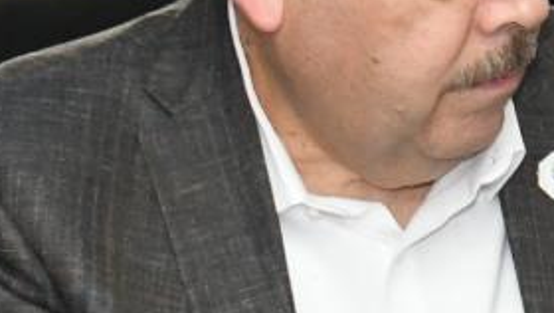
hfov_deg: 5.8
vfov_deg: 3.3
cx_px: 987
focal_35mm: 363
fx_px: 5336
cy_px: -119
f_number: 6.3
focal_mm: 40
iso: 2500
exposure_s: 1/125
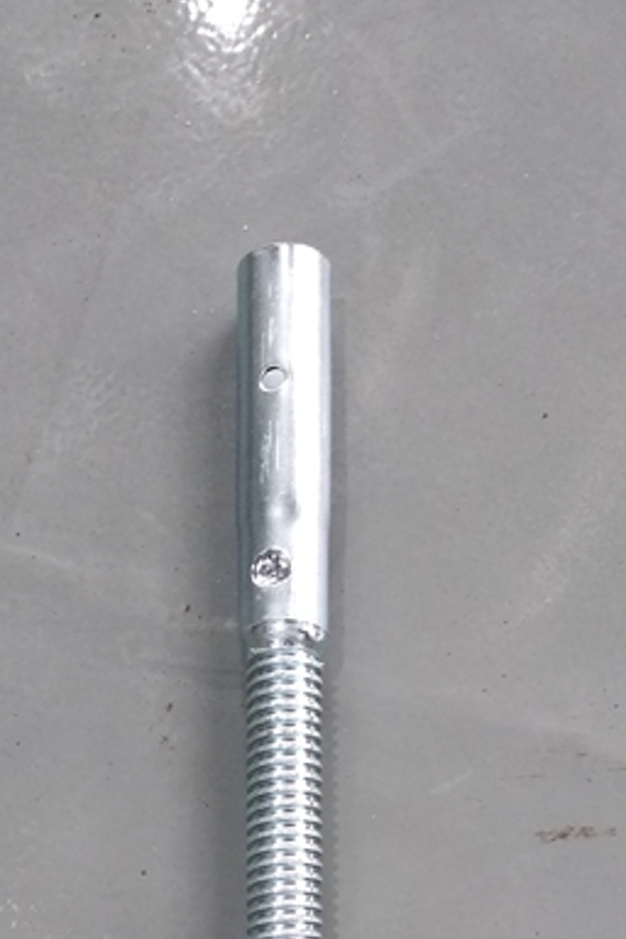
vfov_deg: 29.5
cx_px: 296
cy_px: 1043
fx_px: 1591
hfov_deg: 22.3
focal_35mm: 61
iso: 320
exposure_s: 1/33
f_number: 2.2
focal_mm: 3.81
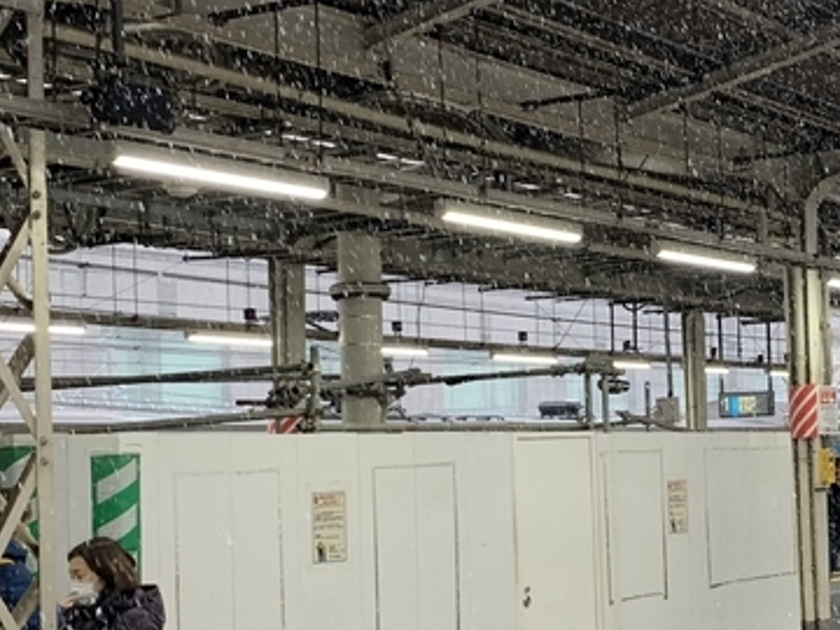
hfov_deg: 25.5
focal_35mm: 74
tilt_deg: +1.8
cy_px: 397
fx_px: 1796
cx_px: 749
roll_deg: +2.8
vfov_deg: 19.9
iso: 100
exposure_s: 1/119
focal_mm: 4.25
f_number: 1.8
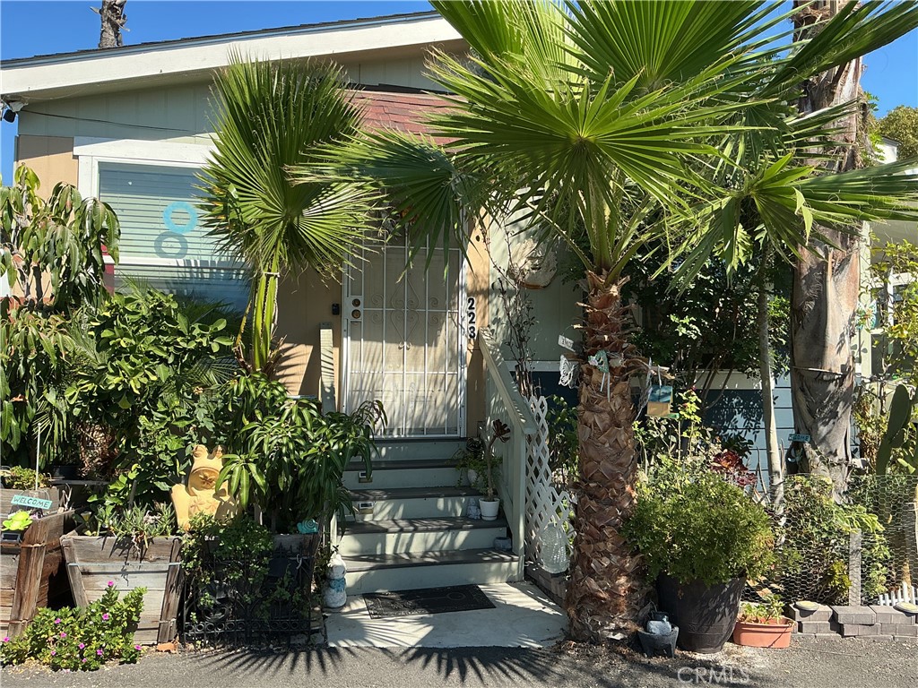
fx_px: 769
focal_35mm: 29
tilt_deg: +2.0
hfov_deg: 61.7
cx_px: 459
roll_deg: +0.9
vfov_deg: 48.2
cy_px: 344
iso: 25
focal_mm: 3
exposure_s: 1/804
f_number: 1.8
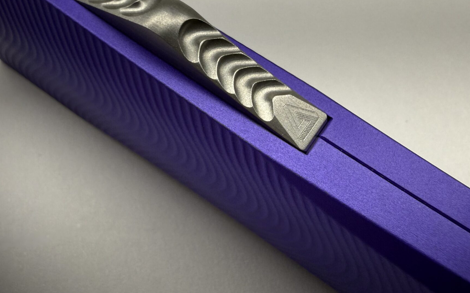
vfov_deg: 33.2
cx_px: 284
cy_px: 93
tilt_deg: -54.4
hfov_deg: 51.2
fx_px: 487
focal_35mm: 38
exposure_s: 1/777
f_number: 2.2
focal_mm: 2.22
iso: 40
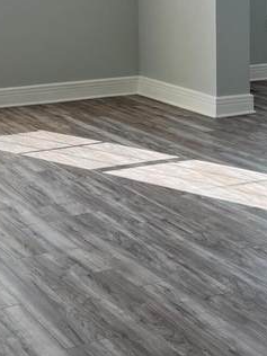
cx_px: 121
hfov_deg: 18.7
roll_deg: -0.4
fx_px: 812
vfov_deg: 24.2
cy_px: 51
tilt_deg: -4.7
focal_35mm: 79
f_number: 1.5
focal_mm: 5.7
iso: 64
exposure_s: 1/144
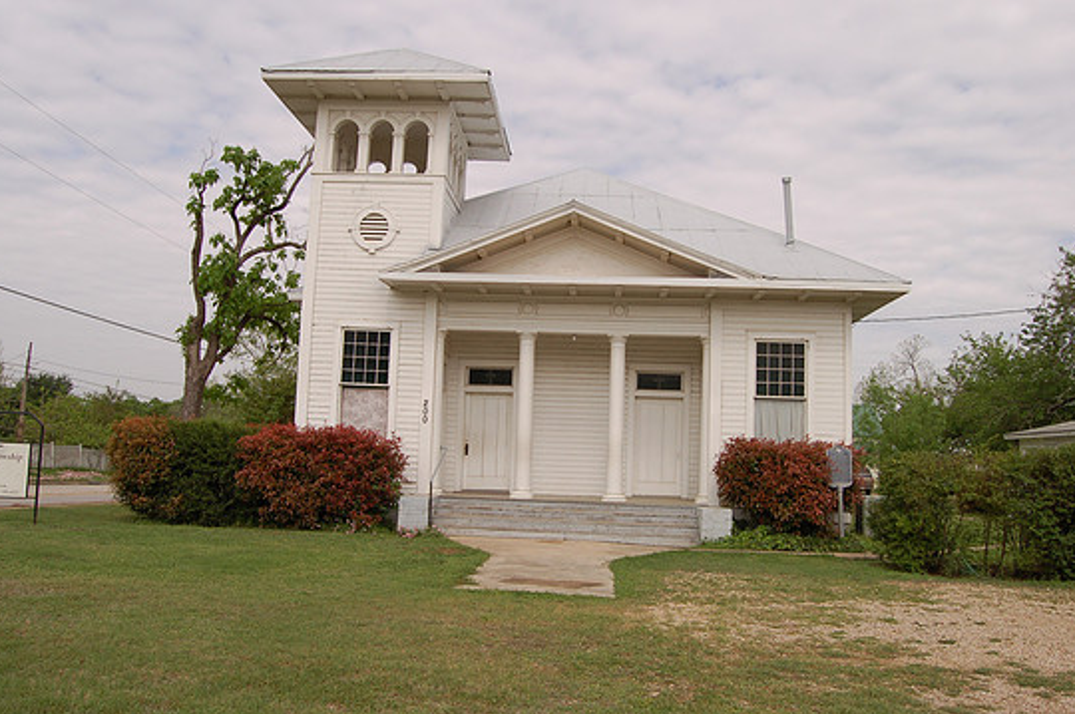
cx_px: 565
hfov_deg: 63.7
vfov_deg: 44.9
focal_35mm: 29
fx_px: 865
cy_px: 352
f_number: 9
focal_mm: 18
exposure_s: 1/320
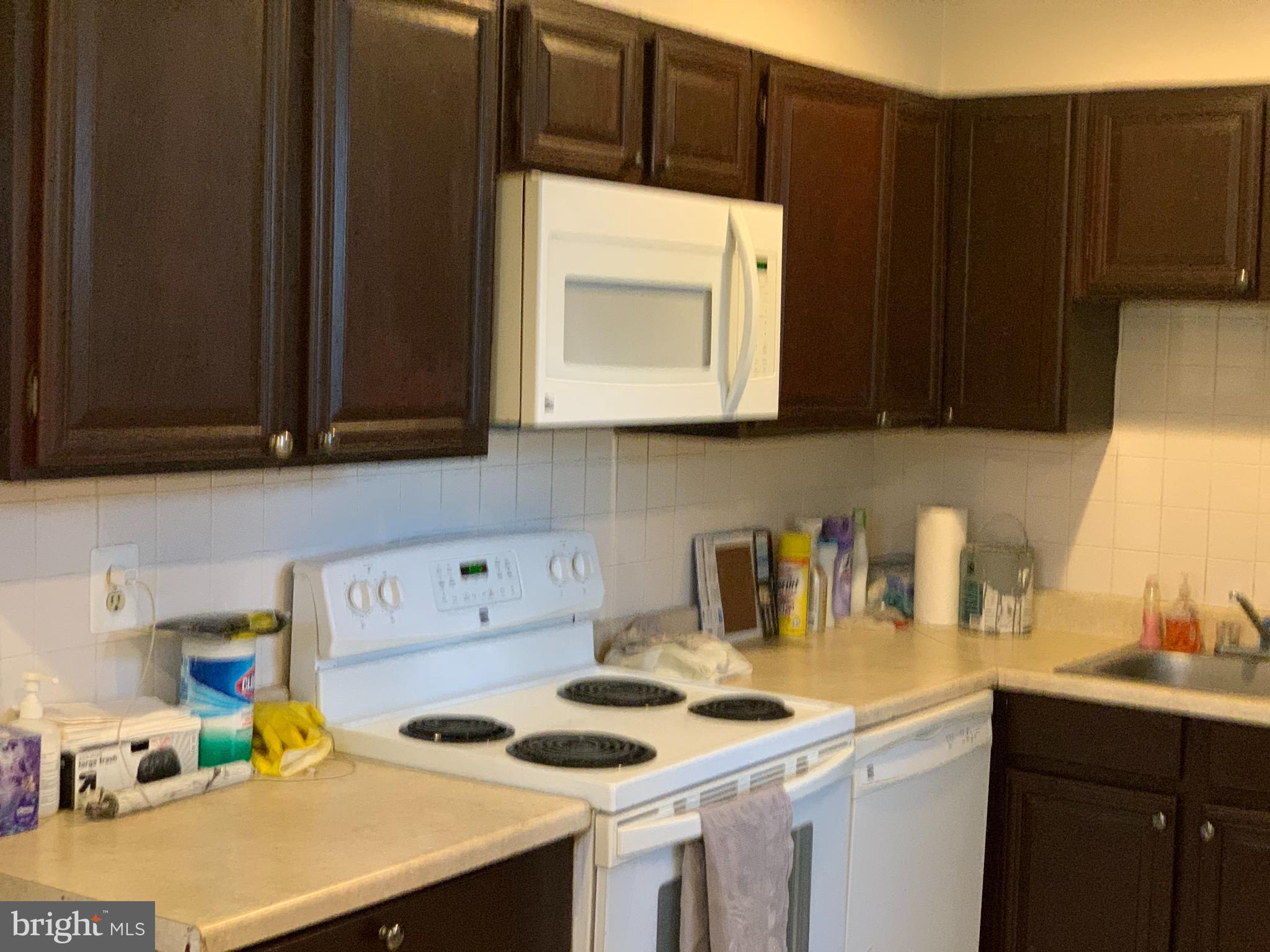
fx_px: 1908
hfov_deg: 36.8
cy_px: 476
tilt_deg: -0.6
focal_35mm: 52
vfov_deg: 28.0
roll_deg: -1.8
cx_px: 635
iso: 400
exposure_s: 1/60
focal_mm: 6
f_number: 2.4
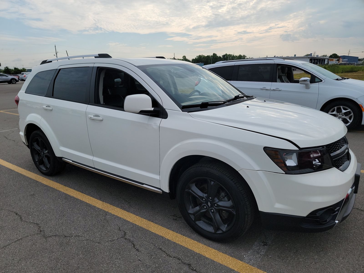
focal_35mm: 24
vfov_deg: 56.8
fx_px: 252
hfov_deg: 71.6
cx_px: 182
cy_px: 136
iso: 50
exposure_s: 1/870
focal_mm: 6.7
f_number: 1.8
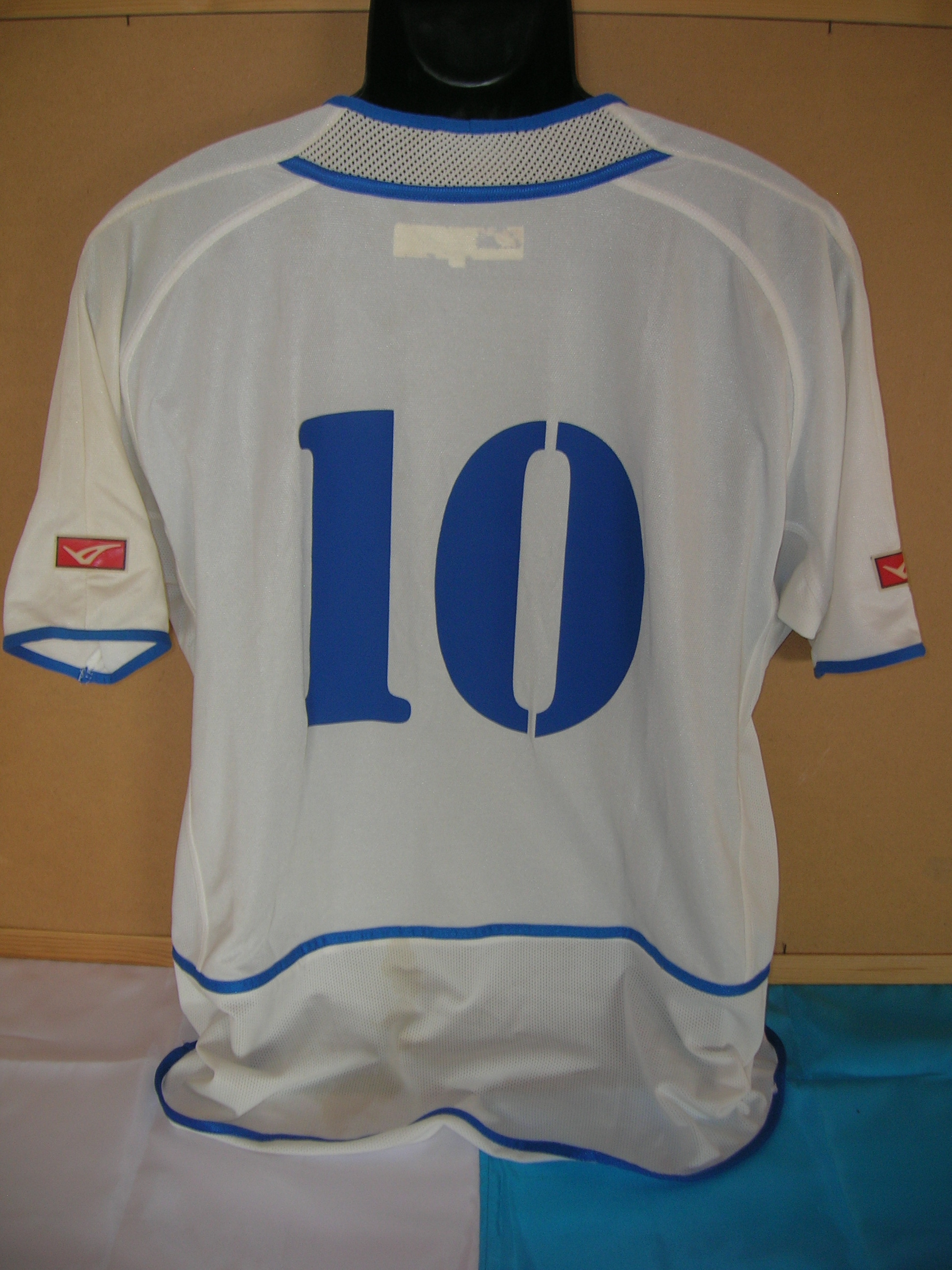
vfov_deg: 54.0
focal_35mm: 34
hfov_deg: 41.8
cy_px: 635
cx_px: 476
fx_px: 1247
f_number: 2.9
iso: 50
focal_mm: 5.7
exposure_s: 1/30
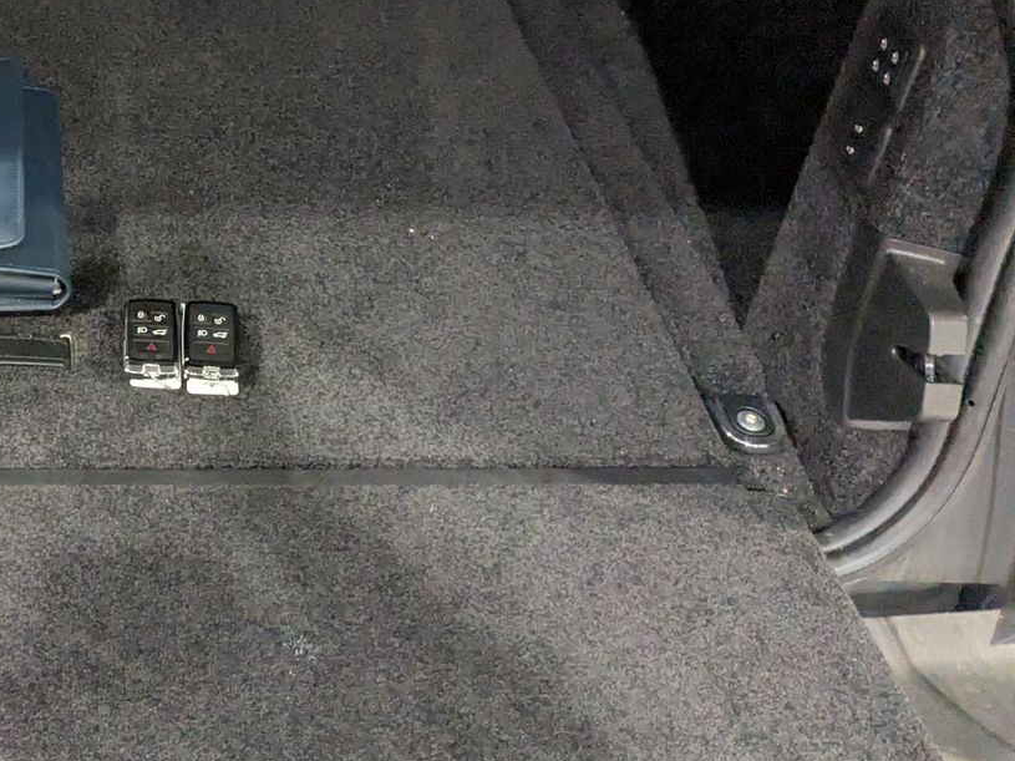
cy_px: 116
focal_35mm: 53
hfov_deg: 33.4
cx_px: 20
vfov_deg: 26.8
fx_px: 1554
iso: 1390
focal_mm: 4.38
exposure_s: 1/120
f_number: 1.73
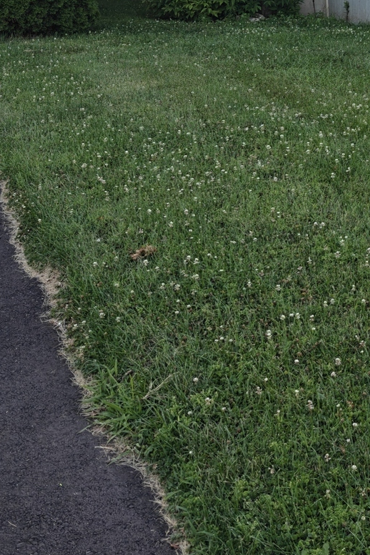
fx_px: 1094
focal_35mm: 71
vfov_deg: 26.1
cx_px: 441
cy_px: -66
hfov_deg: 18.3
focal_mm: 6.06
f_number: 1.6
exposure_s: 1/231
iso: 80
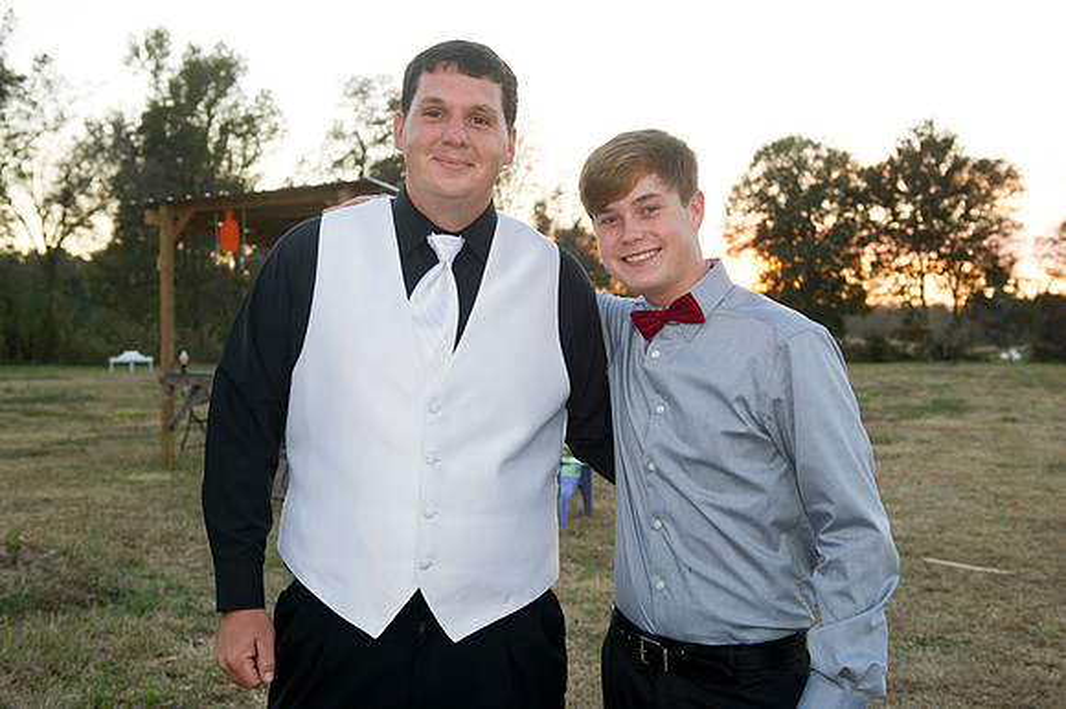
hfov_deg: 43.6
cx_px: 533
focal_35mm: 45
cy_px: 354
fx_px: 1332
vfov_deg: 29.8
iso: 640
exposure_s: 1/100
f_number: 5
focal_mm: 45
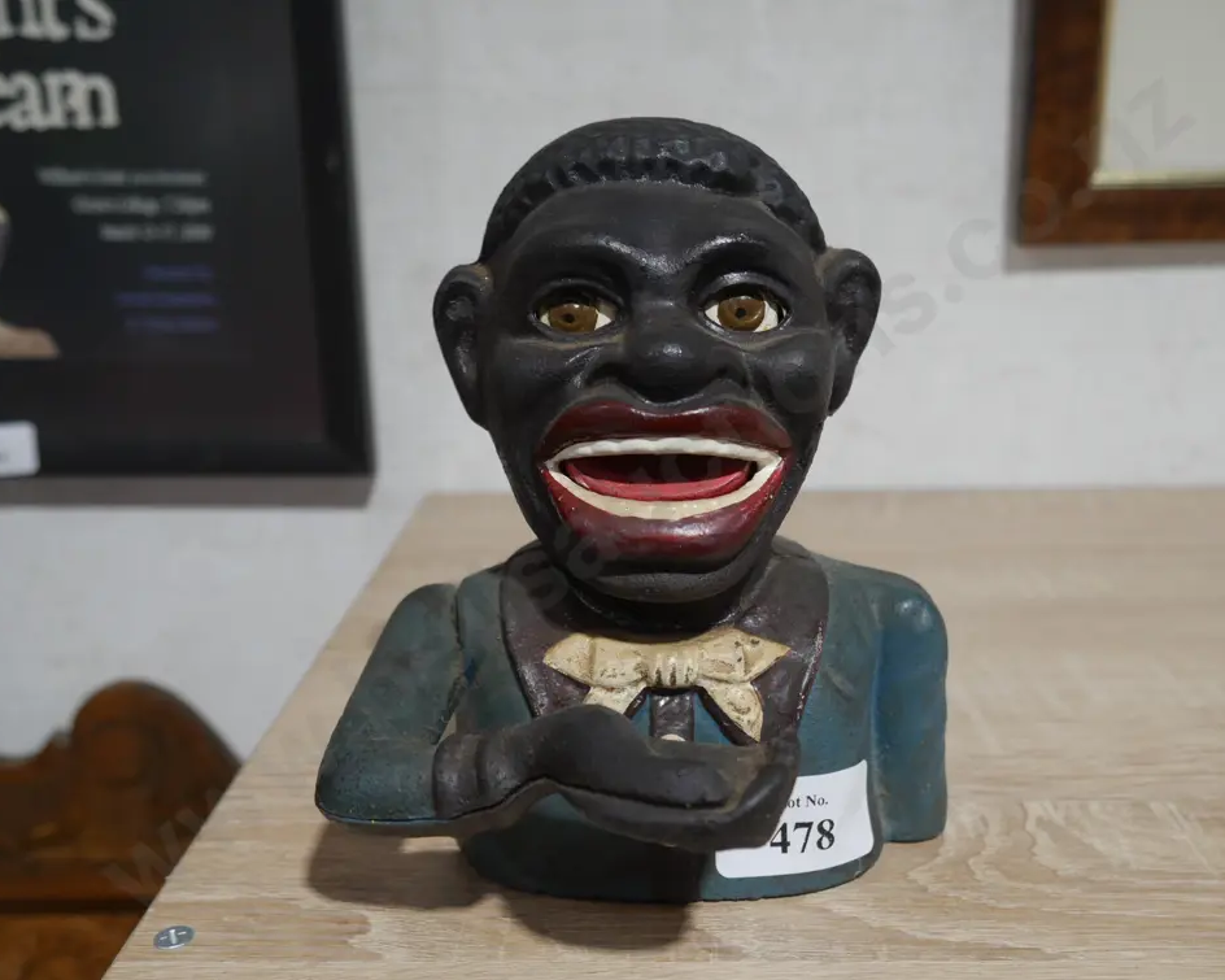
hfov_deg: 50.3
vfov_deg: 41.1
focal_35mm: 36
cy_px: 497
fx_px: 1305
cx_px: 646
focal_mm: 17
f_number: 4
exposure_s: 1/60
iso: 400
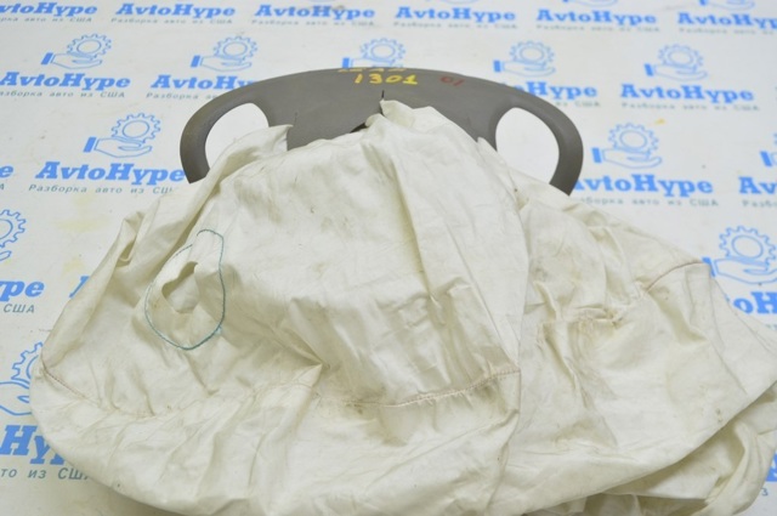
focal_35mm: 34
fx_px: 744
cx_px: 388
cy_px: 258
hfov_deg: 55.2
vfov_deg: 38.3
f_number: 5.6
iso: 400
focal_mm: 23
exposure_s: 1/20
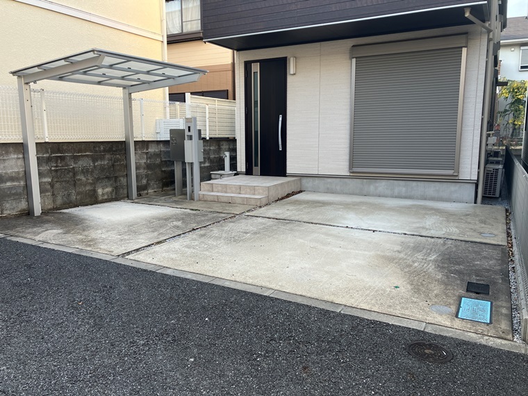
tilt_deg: -8.6
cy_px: 198
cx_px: 264
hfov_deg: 63.4
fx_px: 427
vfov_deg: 49.7
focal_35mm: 28
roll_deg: +0.8
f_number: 1.8
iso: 25
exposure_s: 1/162
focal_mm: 3.99
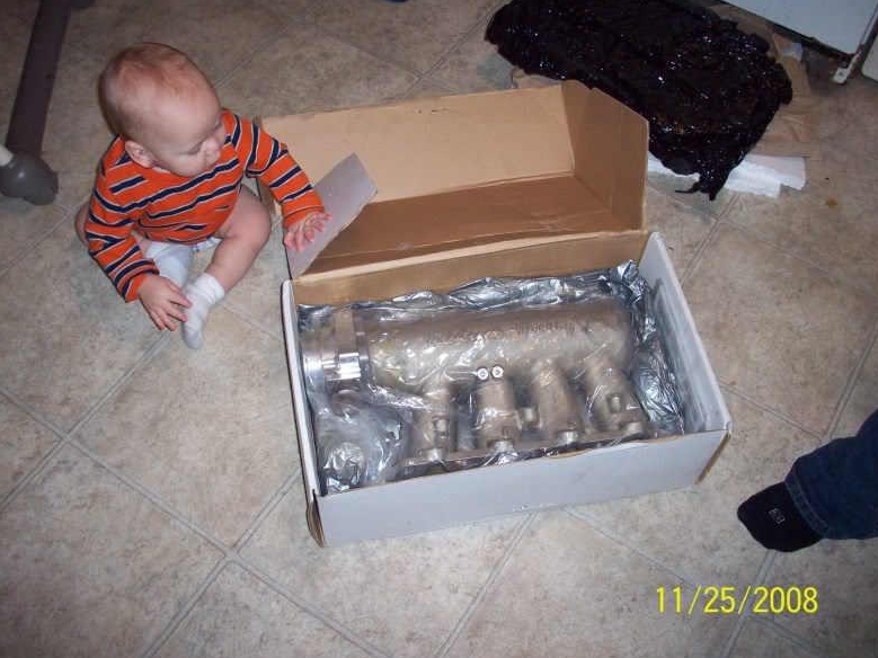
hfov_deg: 49.0
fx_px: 964
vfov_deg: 37.7
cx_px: 432
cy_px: 327
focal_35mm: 38
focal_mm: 6.2
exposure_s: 1/64
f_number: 2.8
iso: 160
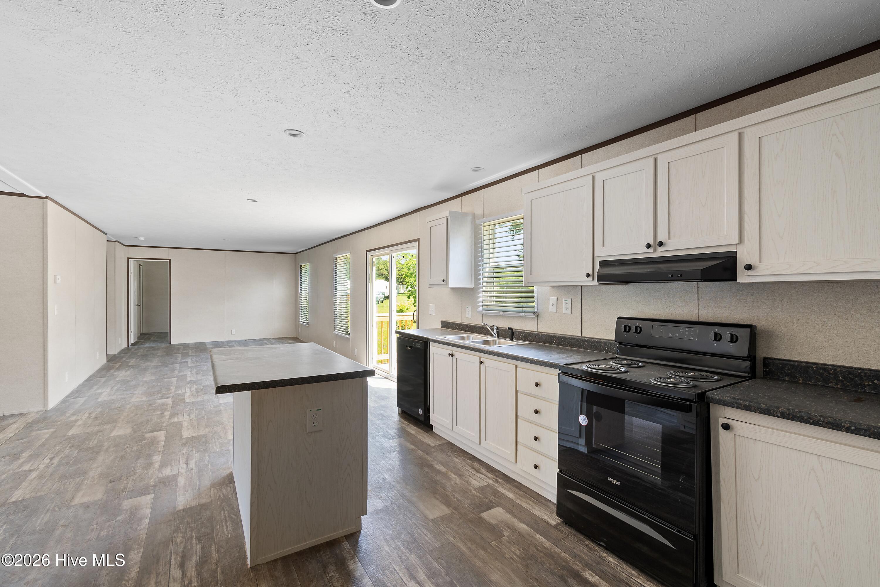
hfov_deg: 100.4
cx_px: 440
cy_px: 294
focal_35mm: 15
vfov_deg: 77.3
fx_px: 367
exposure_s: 1/2.5
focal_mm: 10
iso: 100
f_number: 8
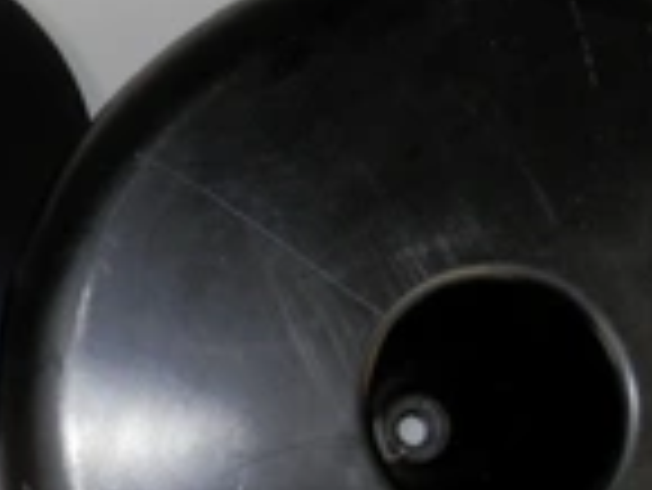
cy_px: 351
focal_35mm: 69
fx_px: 1301
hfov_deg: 27.6
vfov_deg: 21.2
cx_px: 135
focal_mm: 4.5
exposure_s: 1/30
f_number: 3
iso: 100
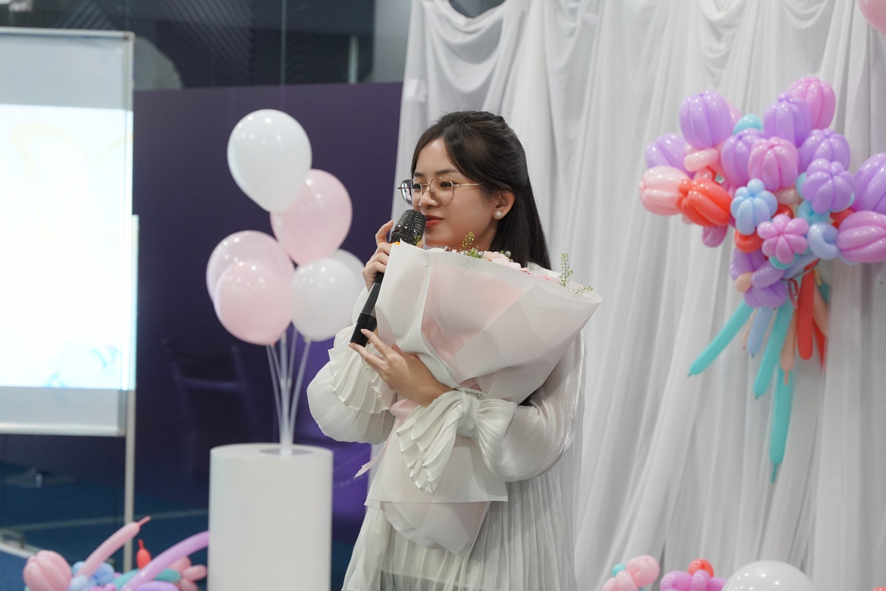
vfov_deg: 15.3
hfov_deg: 22.8
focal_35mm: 89
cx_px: 443
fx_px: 2200
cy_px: 296
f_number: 4
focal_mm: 59.6
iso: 1000
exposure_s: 1/160
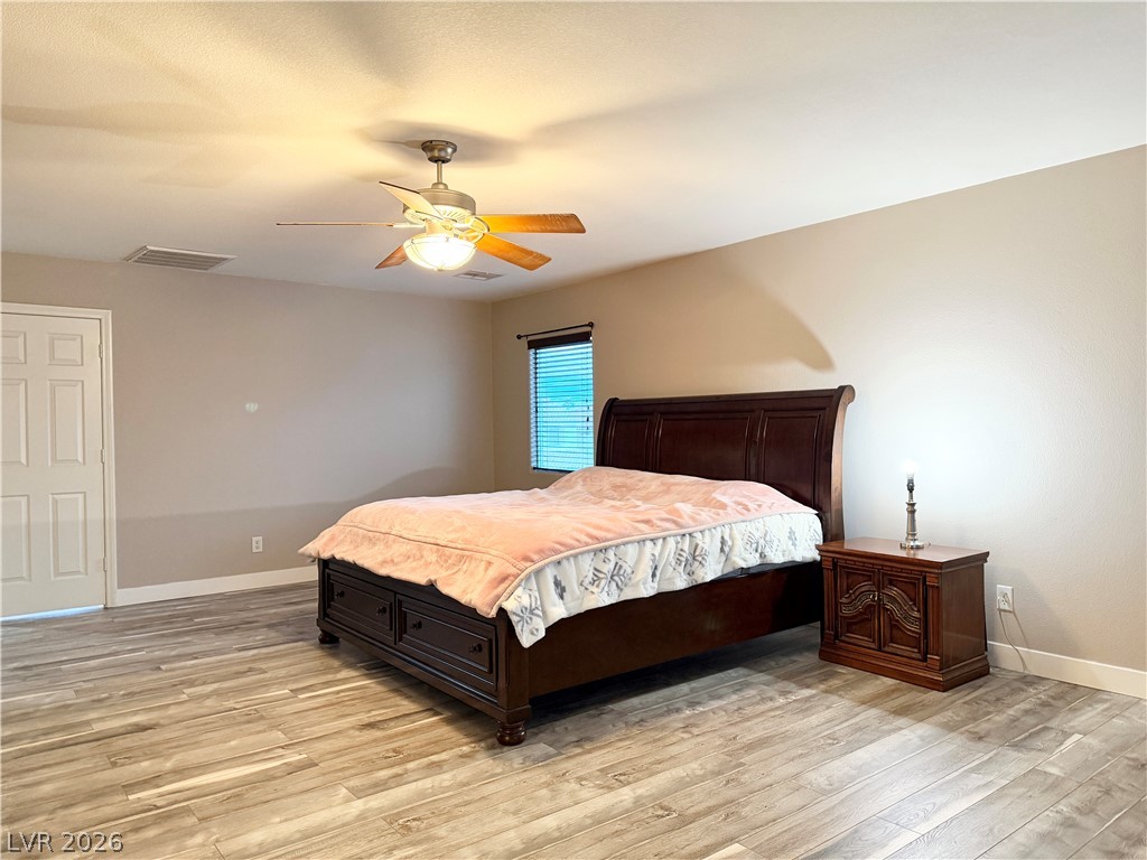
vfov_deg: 56.8
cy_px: 430
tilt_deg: -1.0
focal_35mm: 24
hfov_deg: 71.6
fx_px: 795
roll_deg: -0.6
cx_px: 574
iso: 320
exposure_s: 1/60
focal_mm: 6.76
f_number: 1.78
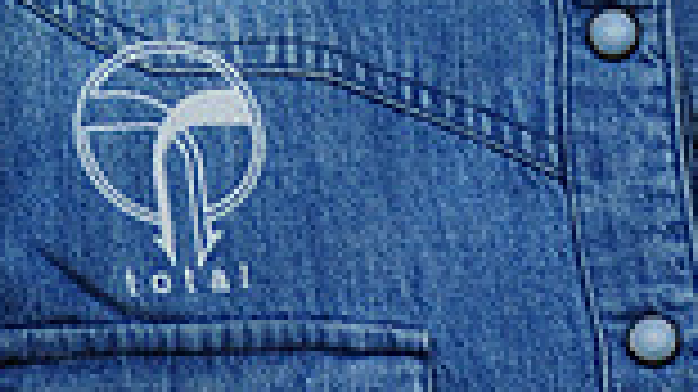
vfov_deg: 2.1
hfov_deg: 3.9
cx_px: 511
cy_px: -888
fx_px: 10340
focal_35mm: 559
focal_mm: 95
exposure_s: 1/125
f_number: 4.2
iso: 640
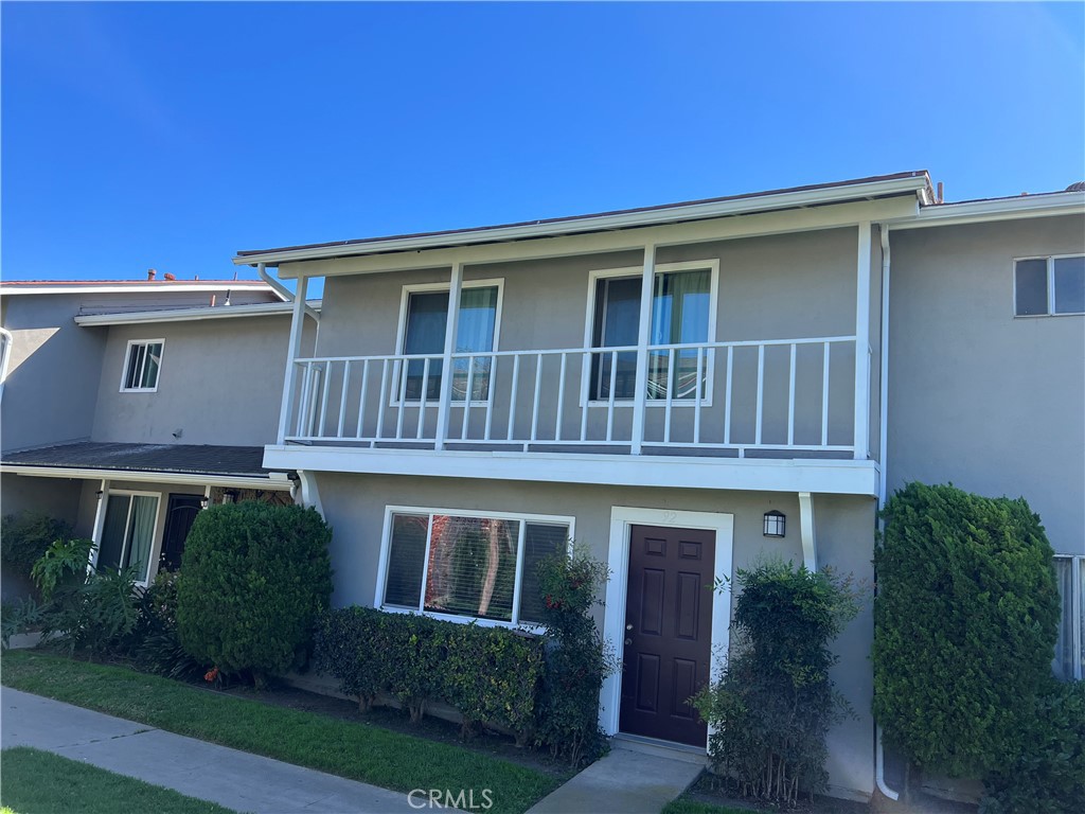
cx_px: 542
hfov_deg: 67.3
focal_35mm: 26
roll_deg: -4.8
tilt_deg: +8.4
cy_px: 407
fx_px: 815
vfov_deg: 53.1
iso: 50
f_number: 1.5
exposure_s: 1/1597
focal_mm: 5.7
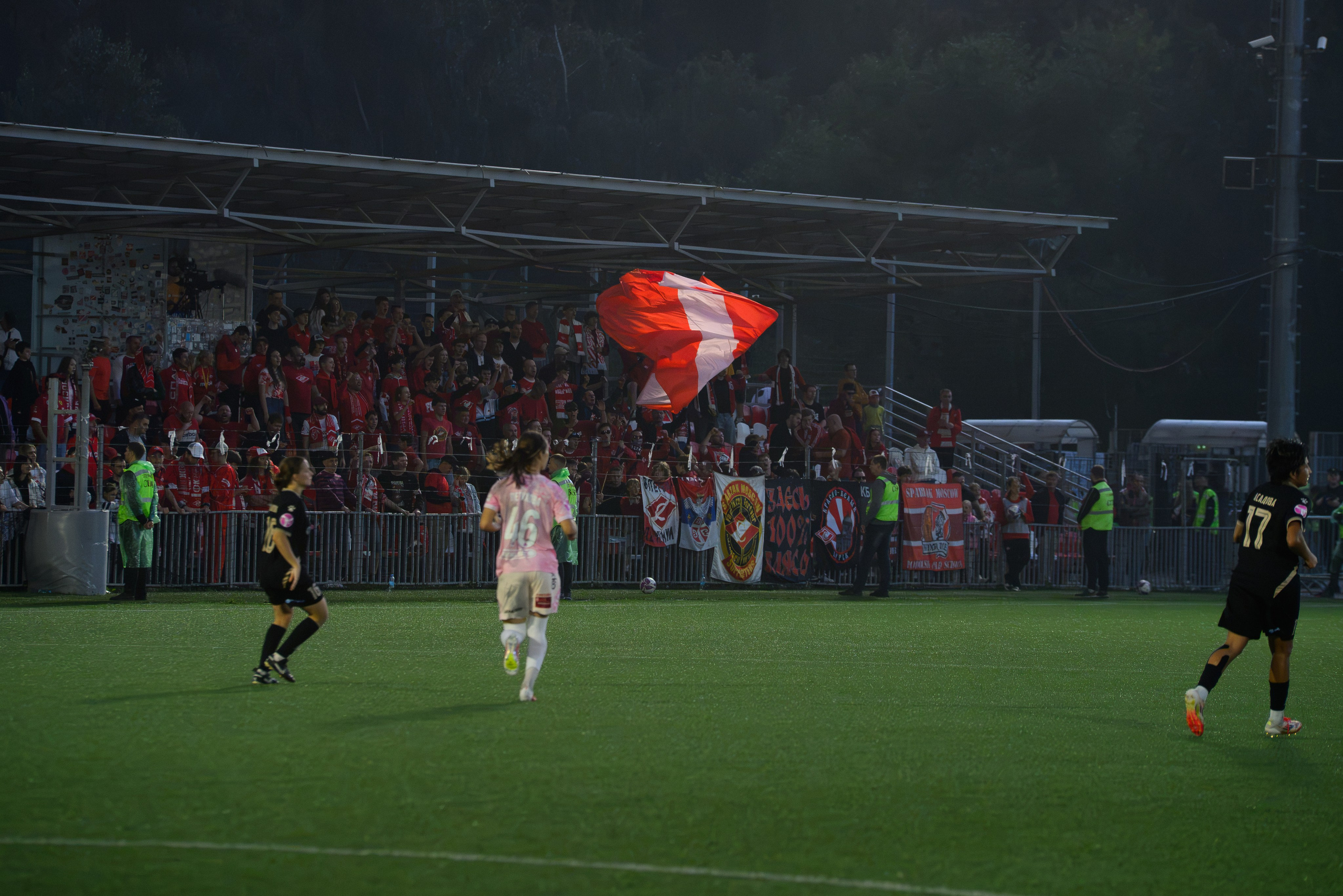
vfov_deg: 6.0
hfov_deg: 9.0
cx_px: 669
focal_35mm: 228
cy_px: 404
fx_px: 8513
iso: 5000
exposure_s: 1/1600
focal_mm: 200
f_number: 5.6
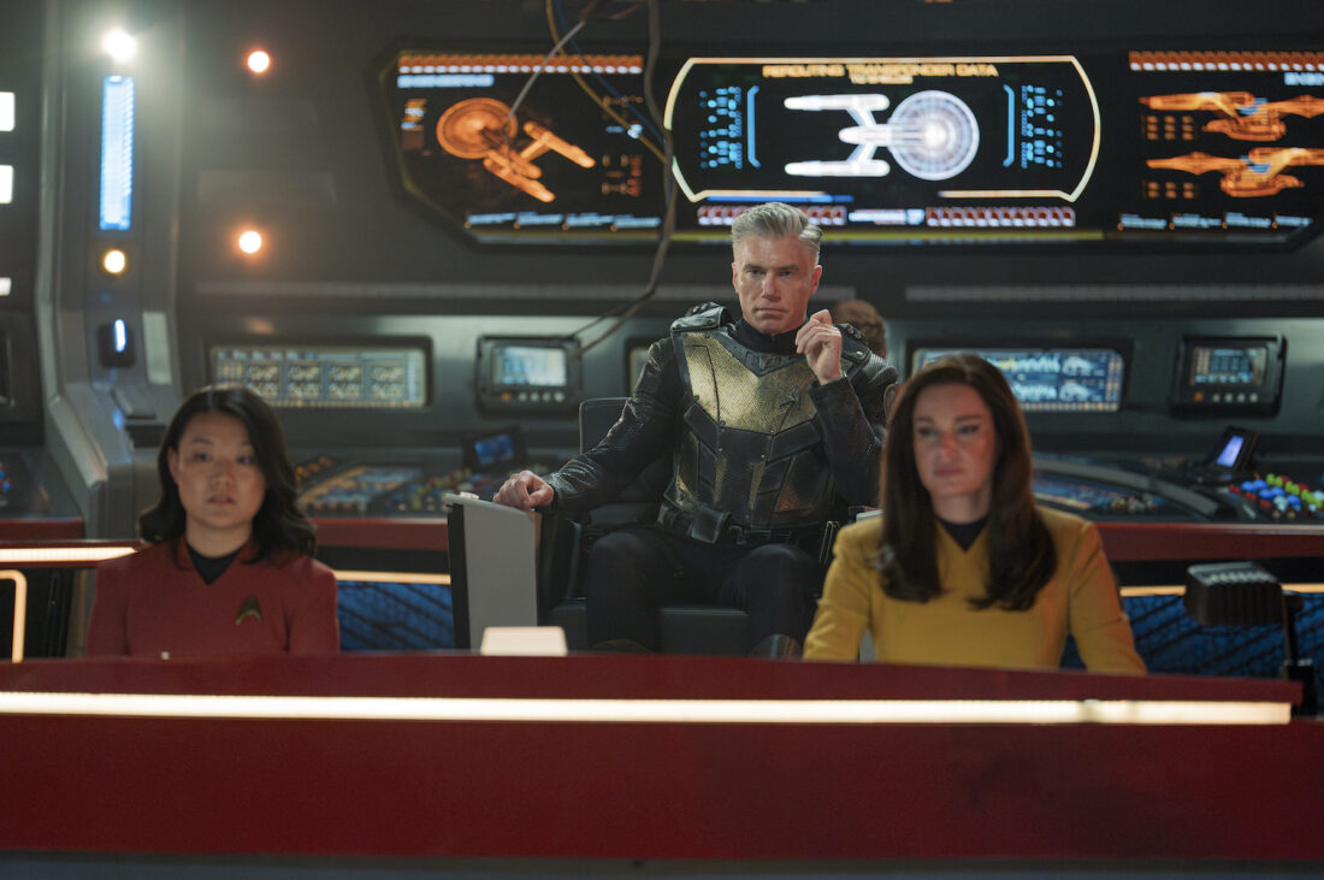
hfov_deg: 10.3
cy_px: 440
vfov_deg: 6.9
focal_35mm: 200
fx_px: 7348
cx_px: 662
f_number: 2.8
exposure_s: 1/250
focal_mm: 200
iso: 4000
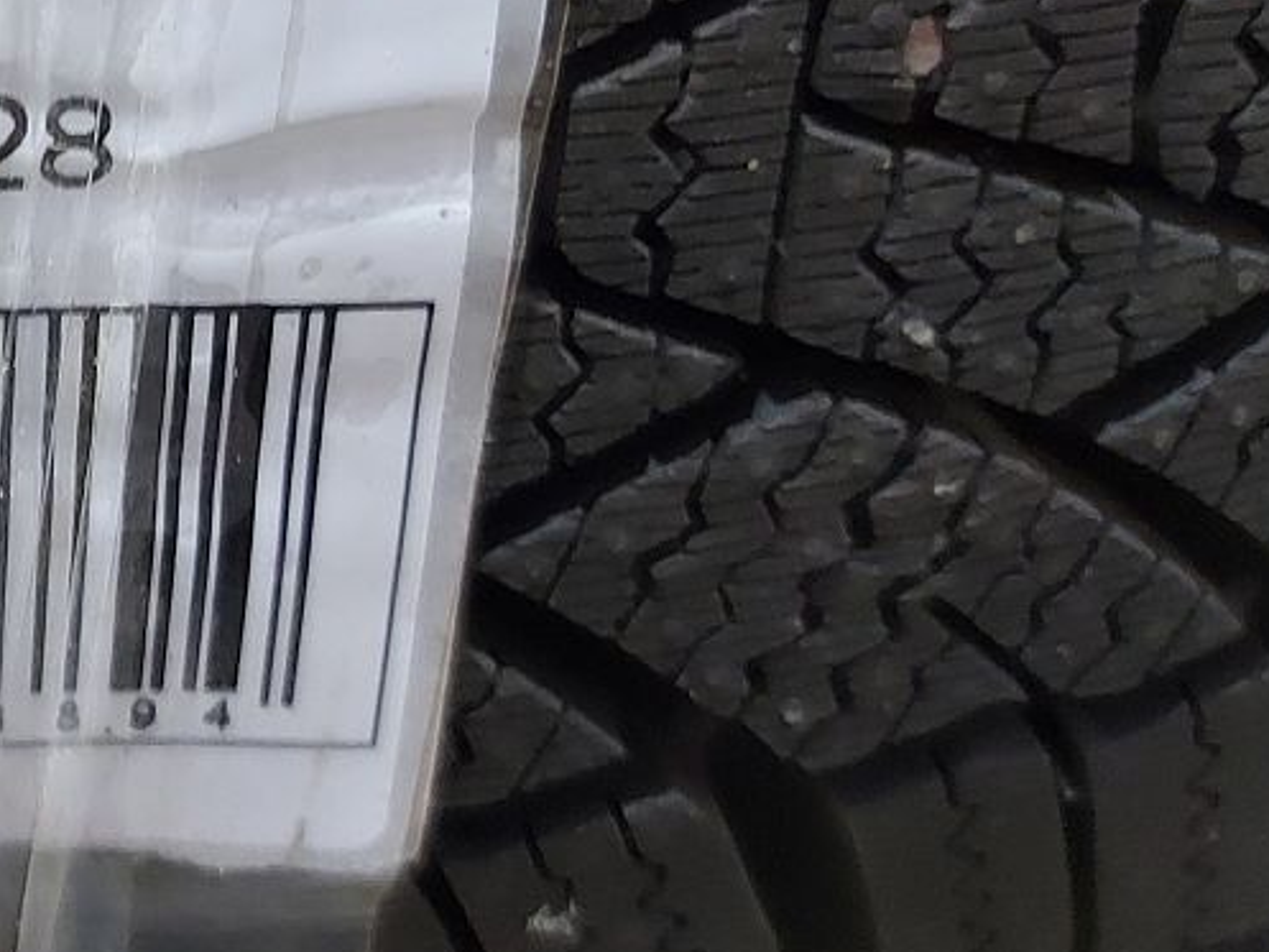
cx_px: -318
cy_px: -92
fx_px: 2457
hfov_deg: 25.5
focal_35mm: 67
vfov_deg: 20.9
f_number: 1.8
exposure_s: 1/25
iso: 400
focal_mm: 5.23
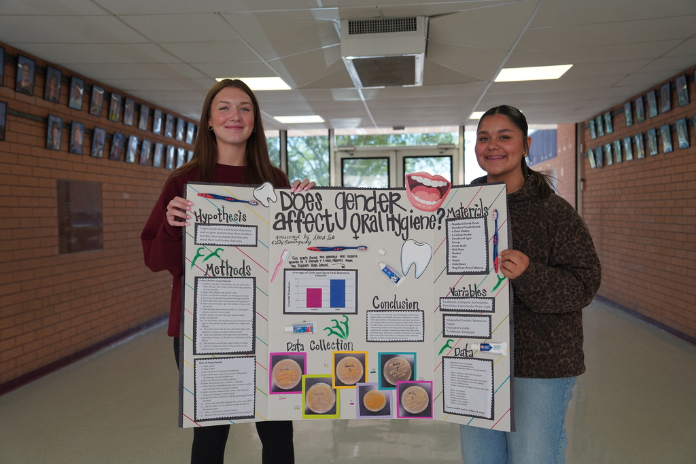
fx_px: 638
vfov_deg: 40.0
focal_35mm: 33
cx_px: 348
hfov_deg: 57.2
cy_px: 232
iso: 250
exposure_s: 1/160
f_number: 4
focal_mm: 33
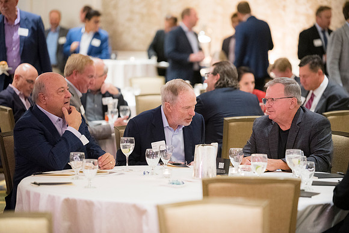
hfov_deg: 13.2
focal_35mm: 155
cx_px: 174
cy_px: 116
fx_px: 1503
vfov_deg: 8.9
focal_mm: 155
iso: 6400
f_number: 2.8
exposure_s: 1/125
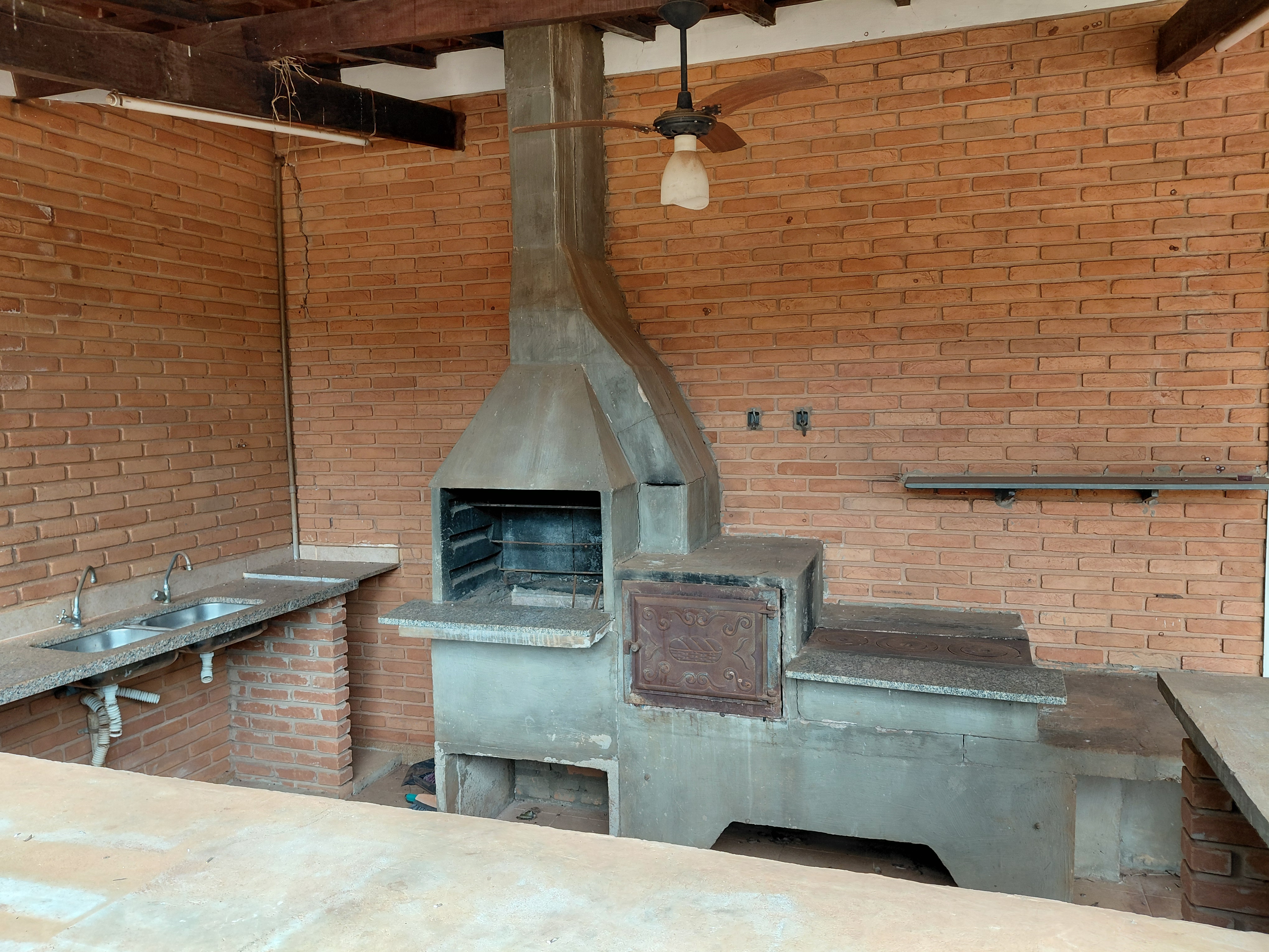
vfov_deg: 54.9
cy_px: 476
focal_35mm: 25
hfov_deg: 69.4
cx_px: 634
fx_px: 916
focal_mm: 4.69
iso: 80
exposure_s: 1/120
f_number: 1.8
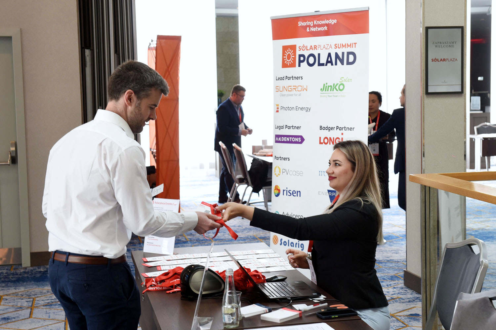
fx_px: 758
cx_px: 248
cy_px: 165
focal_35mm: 55
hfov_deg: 36.2
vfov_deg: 24.6
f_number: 6.7
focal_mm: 55
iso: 800
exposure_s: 1/125
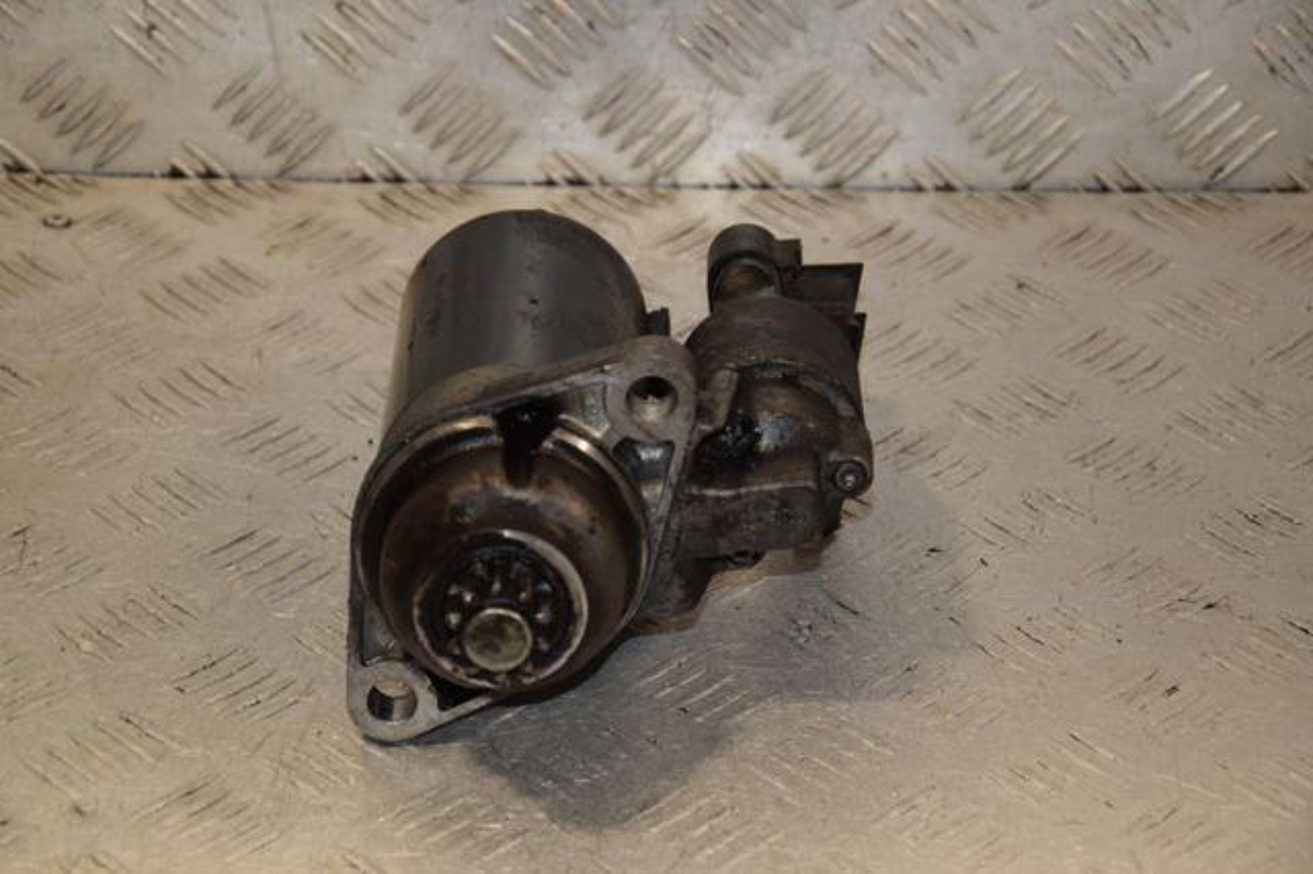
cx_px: 656
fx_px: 4101
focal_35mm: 112
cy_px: 437
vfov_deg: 12.2
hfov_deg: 18.2
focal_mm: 75
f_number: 6.3
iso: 800
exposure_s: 1/200
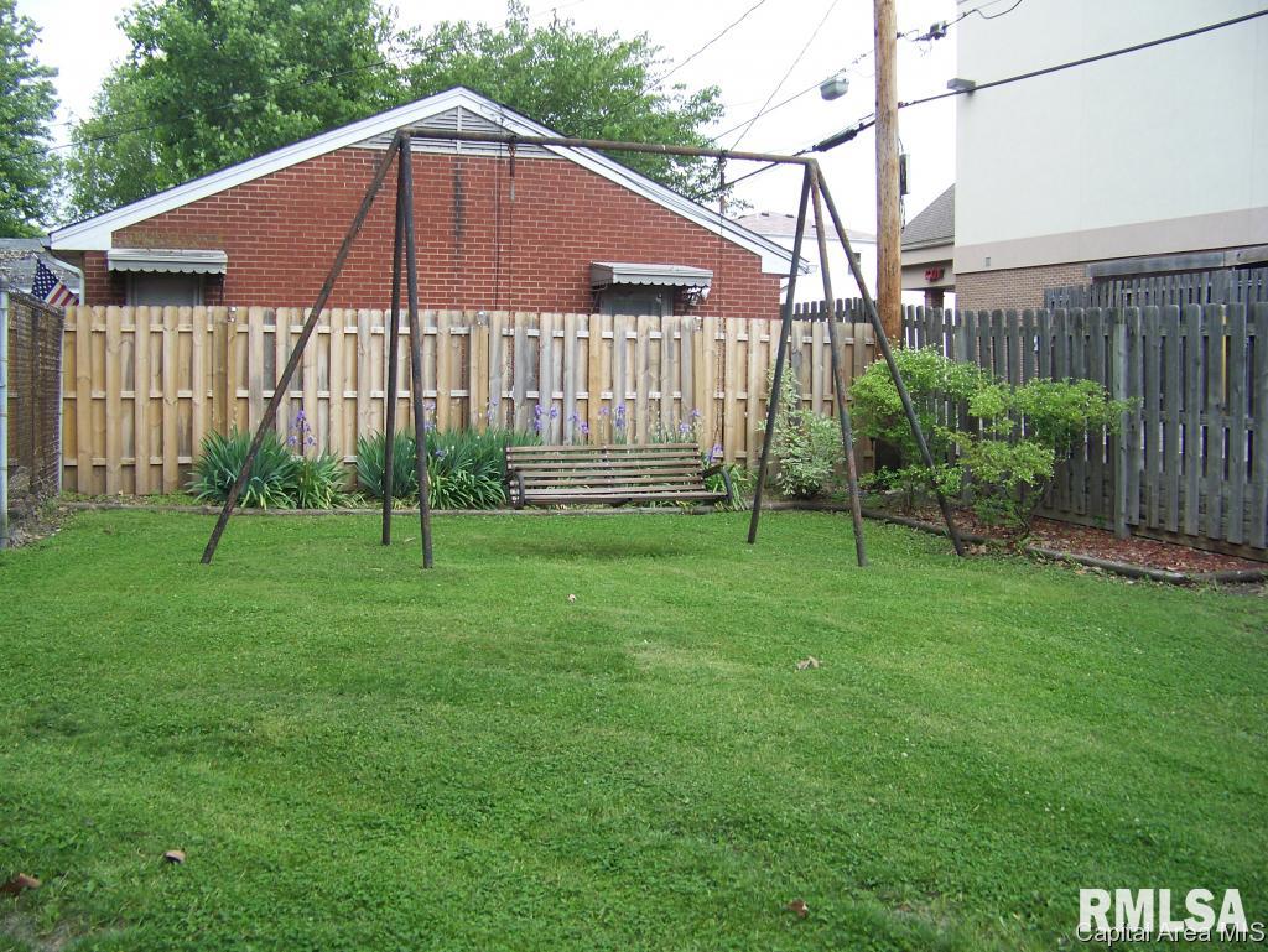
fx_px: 1319
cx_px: 634
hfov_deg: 51.3
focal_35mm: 36
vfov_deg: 39.7
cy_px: 476
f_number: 2.8
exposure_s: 1/250
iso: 64
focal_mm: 5.85
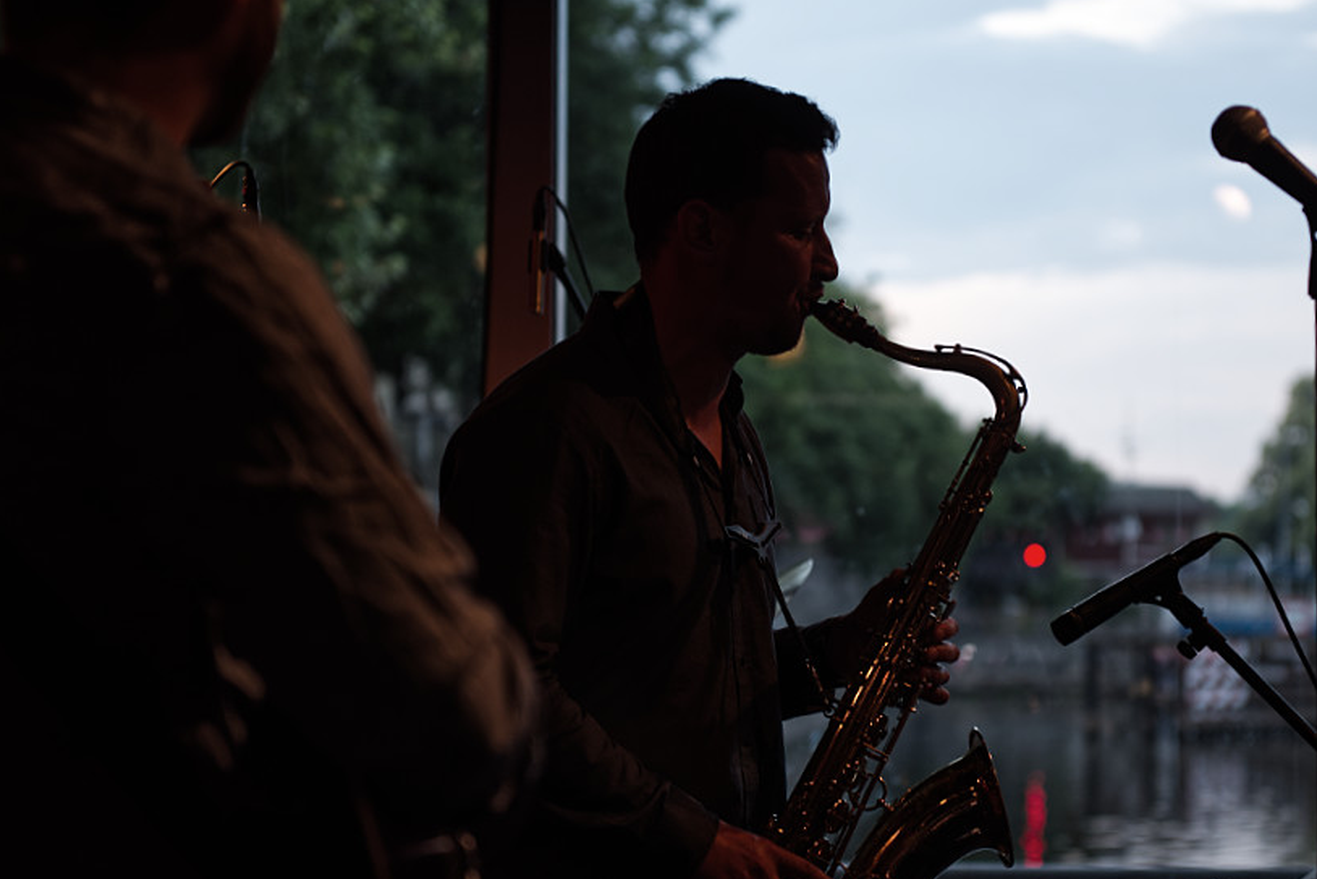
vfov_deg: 15.9
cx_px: 749
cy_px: 535
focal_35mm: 86
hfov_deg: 23.6
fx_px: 3147
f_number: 2.8
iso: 100
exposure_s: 1/160
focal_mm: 70
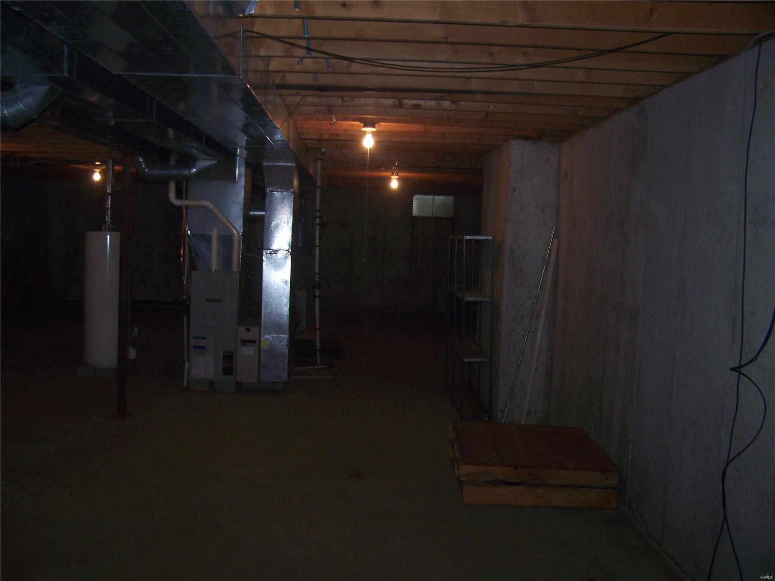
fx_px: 851
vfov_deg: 37.7
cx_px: 388
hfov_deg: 49.0
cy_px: 290
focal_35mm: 38
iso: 80
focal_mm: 6.3
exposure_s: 1/60
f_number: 2.8
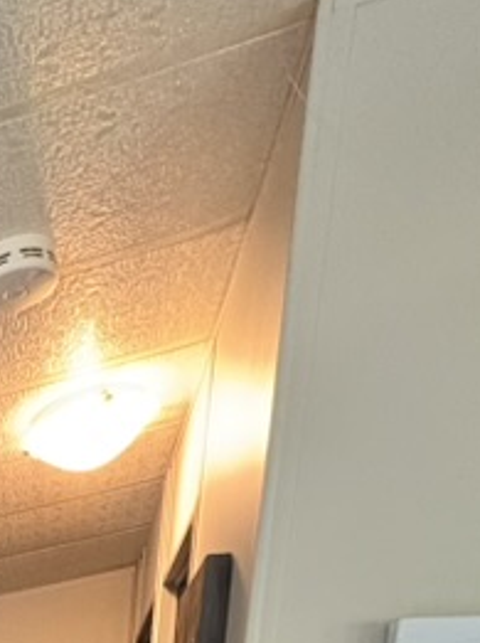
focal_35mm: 55
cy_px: 1170
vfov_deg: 21.6
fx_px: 1019
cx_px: -155
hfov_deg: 23.3
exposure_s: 1/60
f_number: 2.2
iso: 640
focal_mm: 2.22
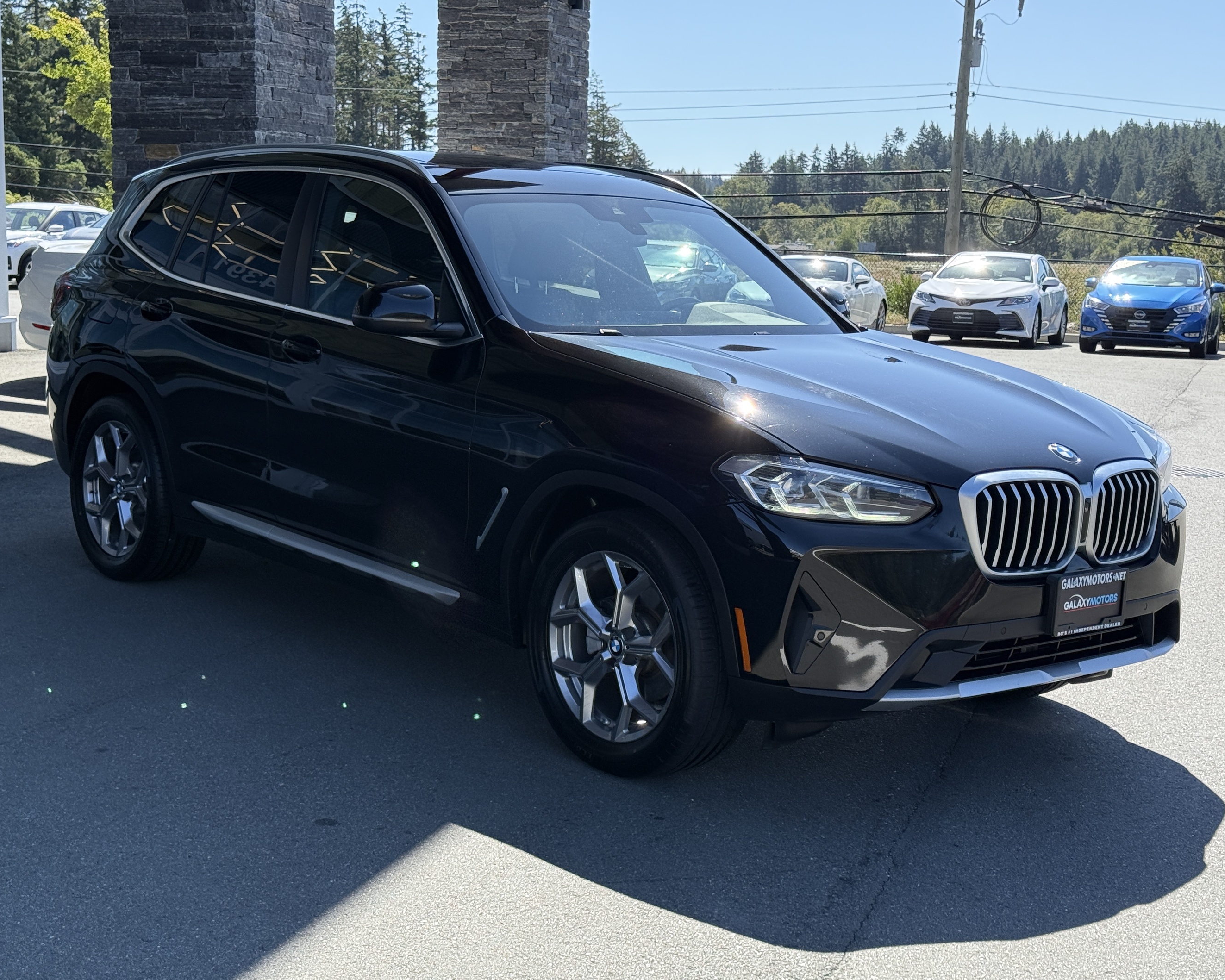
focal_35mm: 51
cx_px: 584
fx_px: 1849
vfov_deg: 29.7
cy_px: 498
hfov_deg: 36.6
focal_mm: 6.76
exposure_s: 1/1678
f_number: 1.78
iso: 100
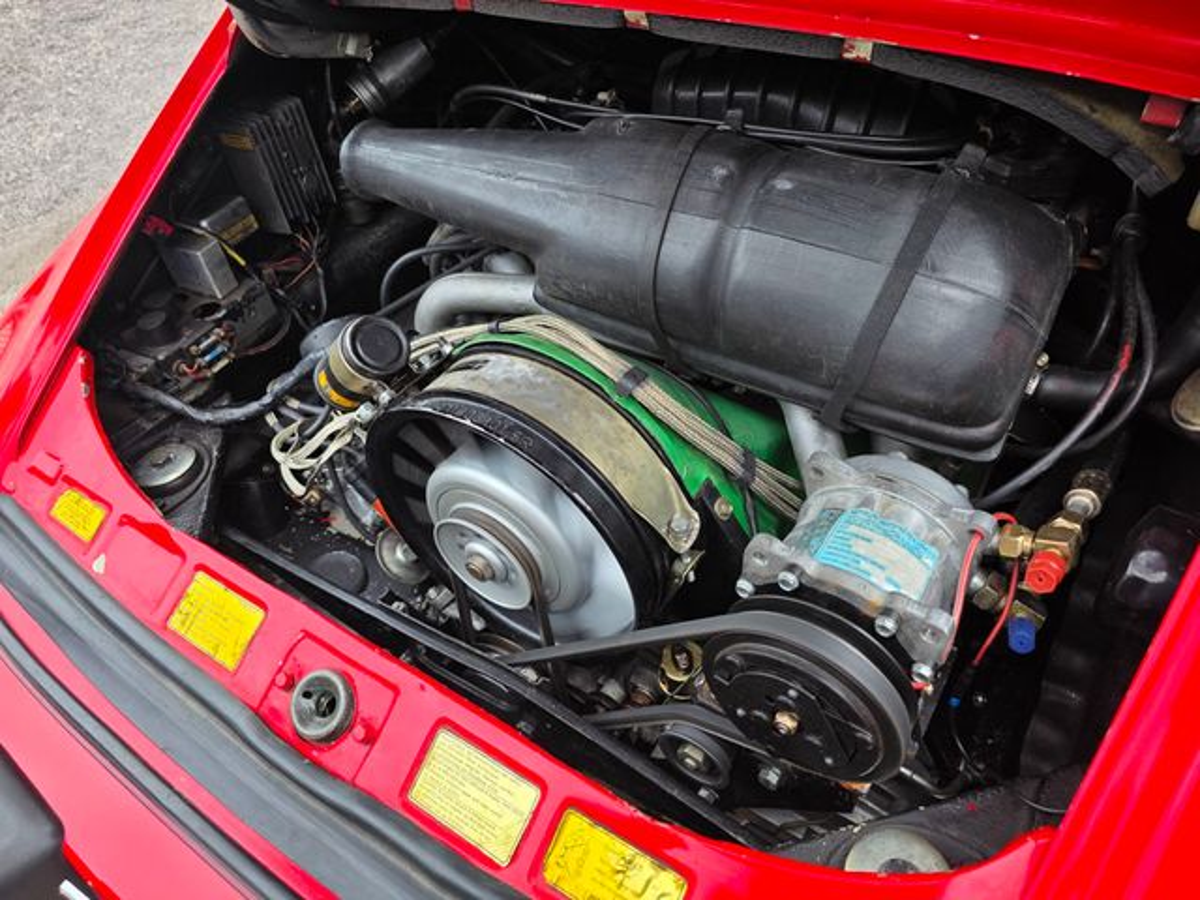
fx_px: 797
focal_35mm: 23
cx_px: 600
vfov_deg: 58.9
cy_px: 450
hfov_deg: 73.9
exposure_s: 1/359
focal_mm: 6.3
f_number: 1.7
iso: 50
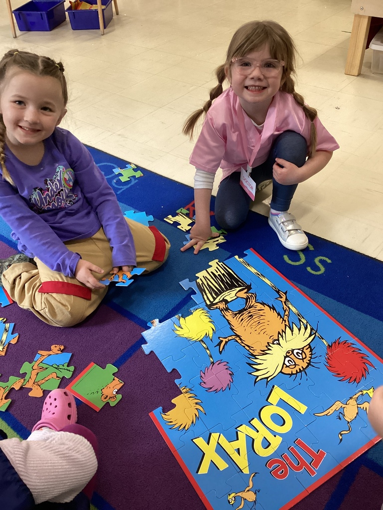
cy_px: 255
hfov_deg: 45.4
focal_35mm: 31
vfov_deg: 58.4
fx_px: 457
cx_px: 192
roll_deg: +3.6
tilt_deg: -41.1
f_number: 2.4
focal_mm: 3.3
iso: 250
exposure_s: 1/50
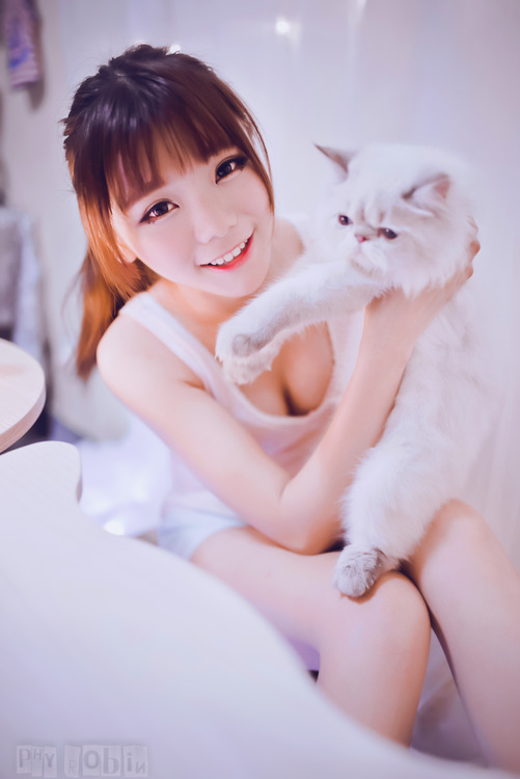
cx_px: 260
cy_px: 390
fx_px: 757
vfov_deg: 54.4
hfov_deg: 37.9
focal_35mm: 35
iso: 640
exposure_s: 1/80
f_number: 1.4
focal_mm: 35
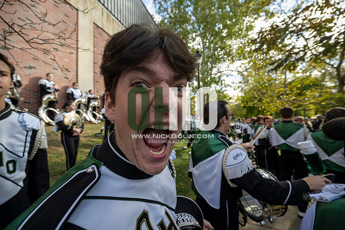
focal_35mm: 14
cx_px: 172
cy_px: 115
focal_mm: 14
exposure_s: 1/500
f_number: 4.5
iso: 250
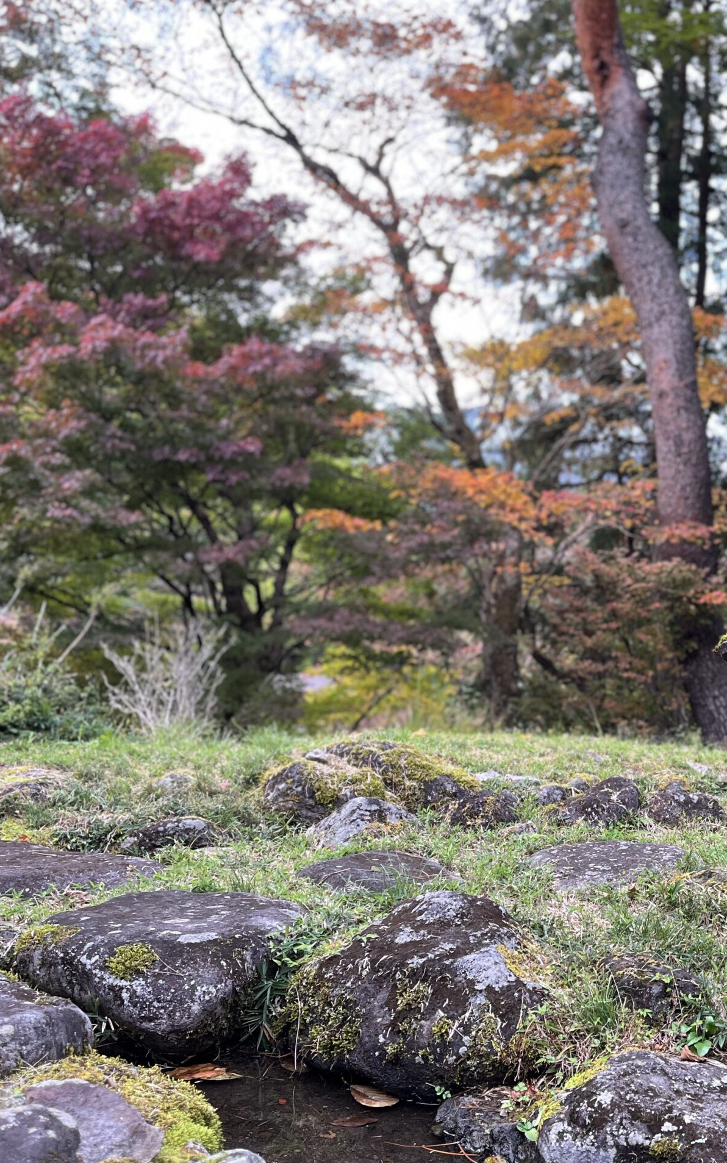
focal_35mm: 37
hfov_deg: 32.9
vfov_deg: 52.7
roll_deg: -1.7
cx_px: 641
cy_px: 580
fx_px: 1173
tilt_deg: +2.5
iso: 125
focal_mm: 5.1
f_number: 1.6
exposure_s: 1/78
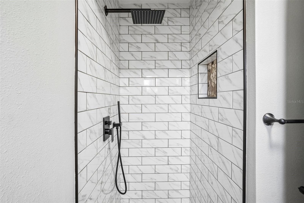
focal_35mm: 15
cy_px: 102
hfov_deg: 100.4
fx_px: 127
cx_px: 152
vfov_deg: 77.3
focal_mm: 10
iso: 1250
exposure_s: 1/30
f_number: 8
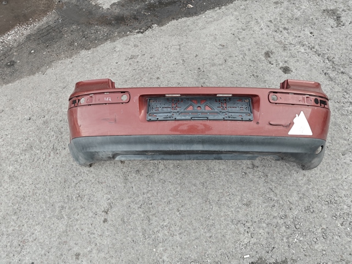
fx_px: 244
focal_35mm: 24
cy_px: 132
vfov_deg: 56.8
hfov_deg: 71.6
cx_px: 176
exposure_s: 1/100
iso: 640
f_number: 1.8
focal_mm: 5.59
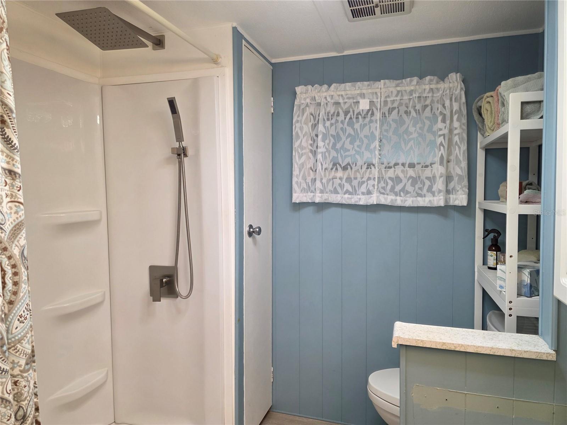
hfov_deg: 73.9
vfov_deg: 58.9
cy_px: 212
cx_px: 284
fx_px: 377
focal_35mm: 23
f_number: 1.7
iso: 160
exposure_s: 1/120
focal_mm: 6.3
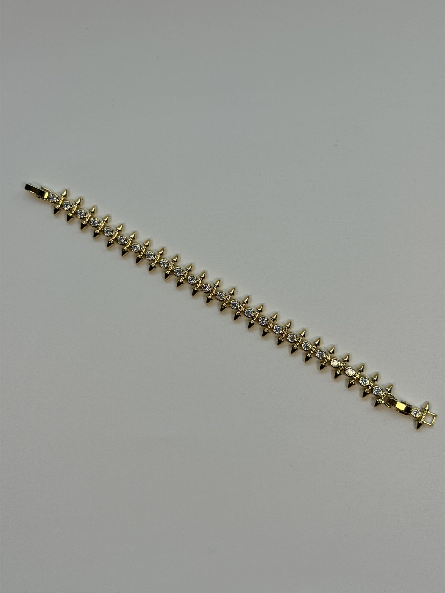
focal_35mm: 48
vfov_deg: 39.7
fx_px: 823
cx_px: 222
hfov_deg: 30.3
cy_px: 296
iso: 64
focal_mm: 6.76
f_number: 1.78
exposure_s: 1/368
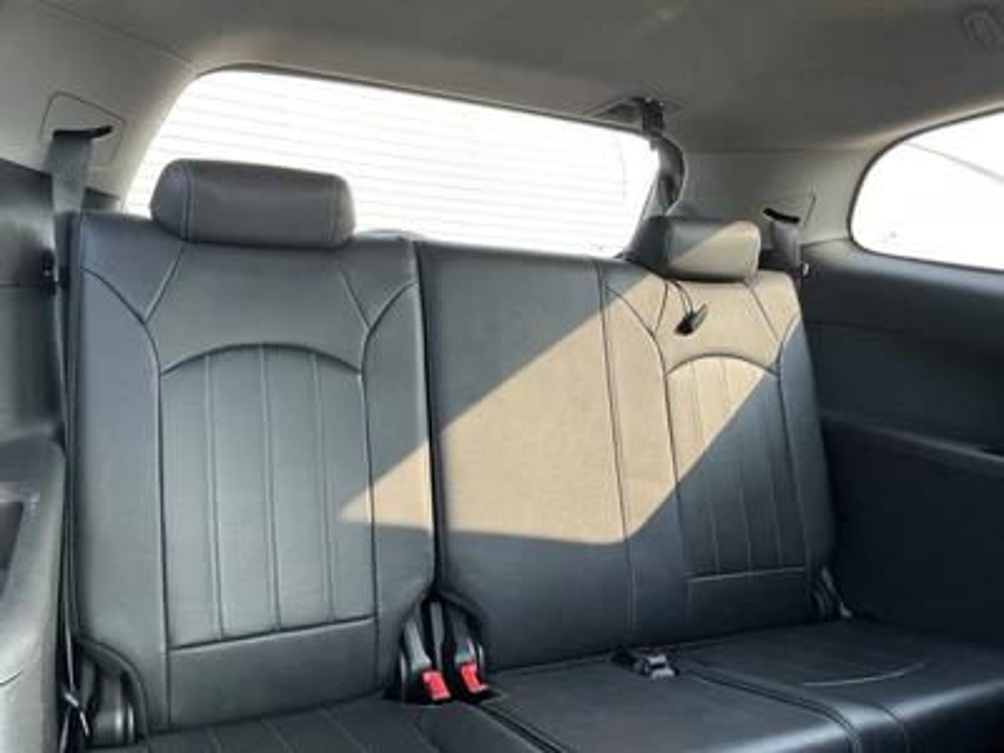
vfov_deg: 49.7
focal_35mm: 28
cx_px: 502
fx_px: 812
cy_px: 376
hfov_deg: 63.4
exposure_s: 1/122
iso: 64
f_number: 1.8
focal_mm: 3
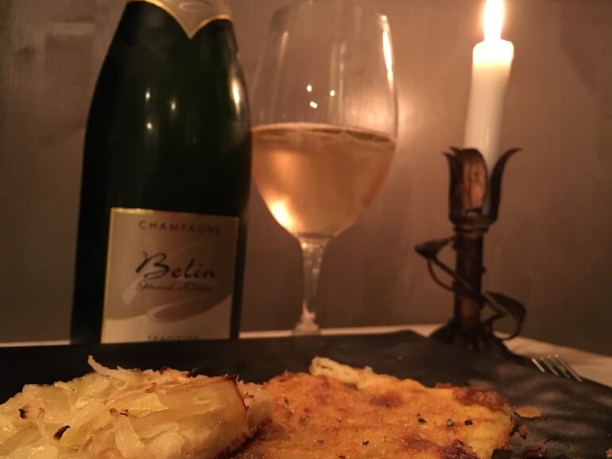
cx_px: 300
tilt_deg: +0.9
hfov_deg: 56.8
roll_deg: -4.0
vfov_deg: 44.2
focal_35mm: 32
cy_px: 230
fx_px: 566
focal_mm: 4.15
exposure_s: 1/17
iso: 320
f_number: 2.2
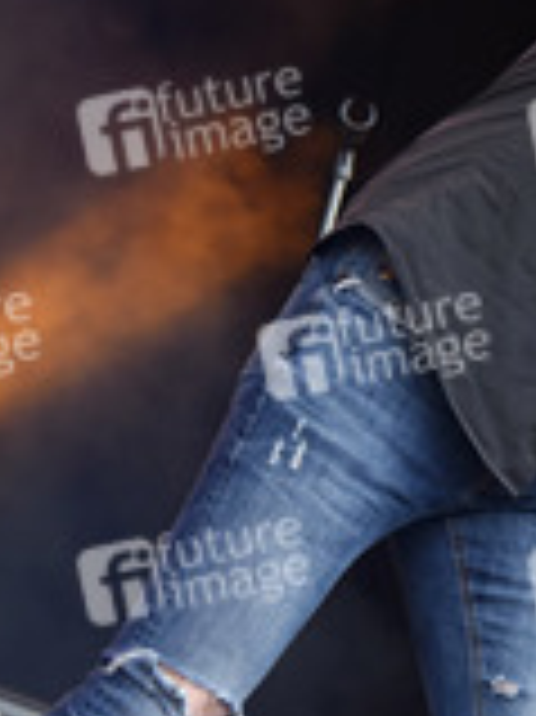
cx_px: 705
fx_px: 5644
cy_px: 234
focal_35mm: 273
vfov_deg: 7.3
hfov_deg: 5.4
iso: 1000
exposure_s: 1/250
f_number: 6.3
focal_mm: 100
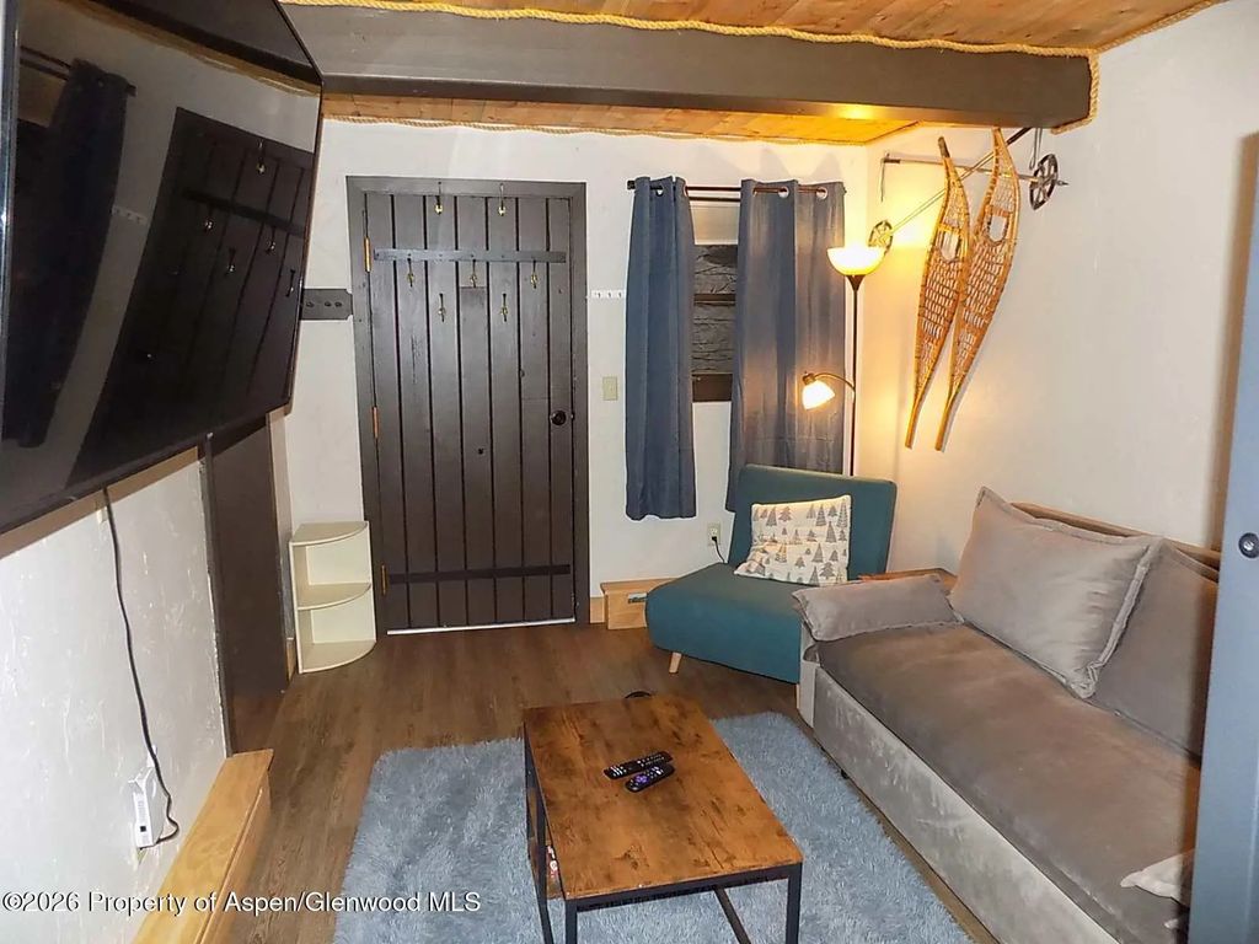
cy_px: 472
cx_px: 630
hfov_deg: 73.9
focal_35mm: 23
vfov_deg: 58.9
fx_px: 837
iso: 360
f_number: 3.1
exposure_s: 1/30
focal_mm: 4
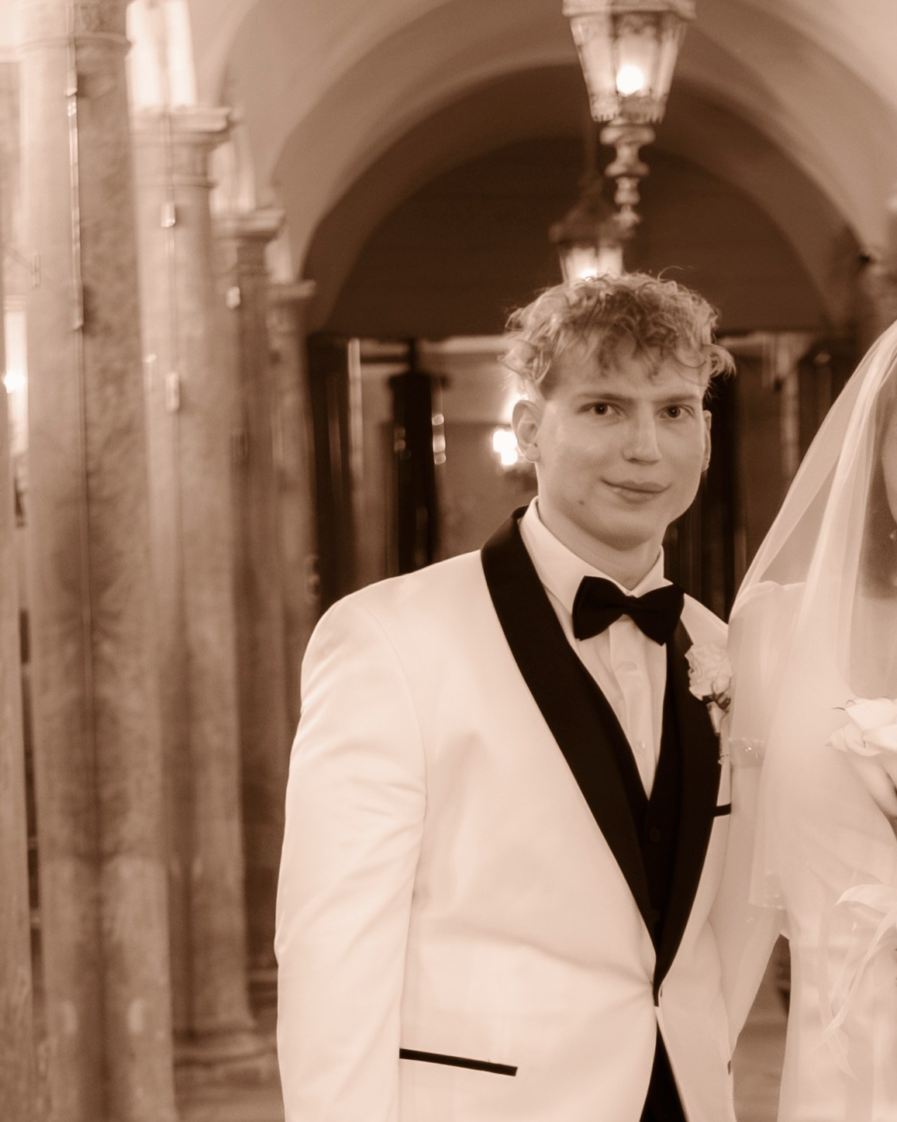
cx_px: 713
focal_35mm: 126
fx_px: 4183
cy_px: 1155
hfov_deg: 12.2
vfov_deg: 15.0
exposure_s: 1/160
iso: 2000
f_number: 1.4
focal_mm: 23
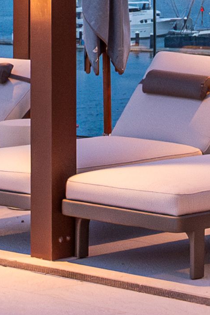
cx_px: 254
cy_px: -92
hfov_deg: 6.8
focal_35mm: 199
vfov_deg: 10.1
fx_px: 1744
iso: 400
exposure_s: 1/25
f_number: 9
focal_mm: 23.5
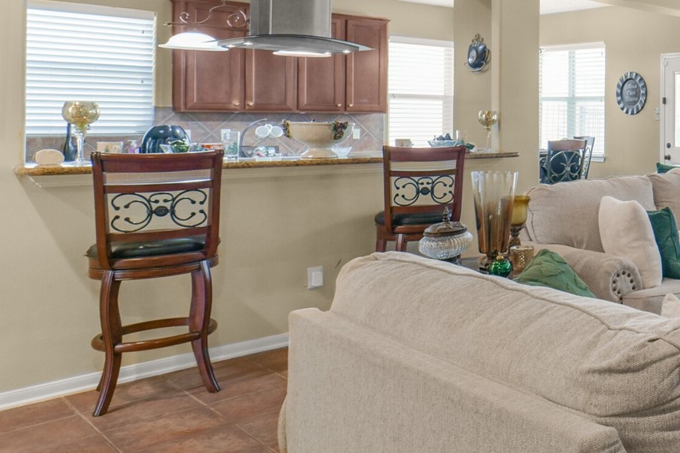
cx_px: 818
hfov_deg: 39.3
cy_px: 110
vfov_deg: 36.9
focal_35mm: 35
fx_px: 661
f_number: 11
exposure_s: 1/5
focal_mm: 14
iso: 500
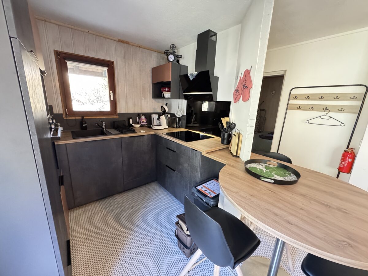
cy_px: 138
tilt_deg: -13.1
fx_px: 149
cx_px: 184
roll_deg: -2.1
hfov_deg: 102.1
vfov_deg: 85.7
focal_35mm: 14
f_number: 2.2
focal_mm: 2.22
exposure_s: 1/42
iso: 1250
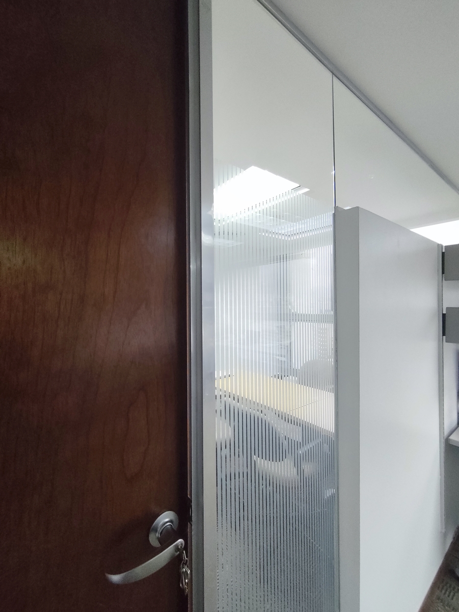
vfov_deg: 98.1
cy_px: 306
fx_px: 265
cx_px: 230
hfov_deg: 81.8
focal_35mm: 15
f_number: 2.2
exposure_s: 1/50
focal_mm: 1.65
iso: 320
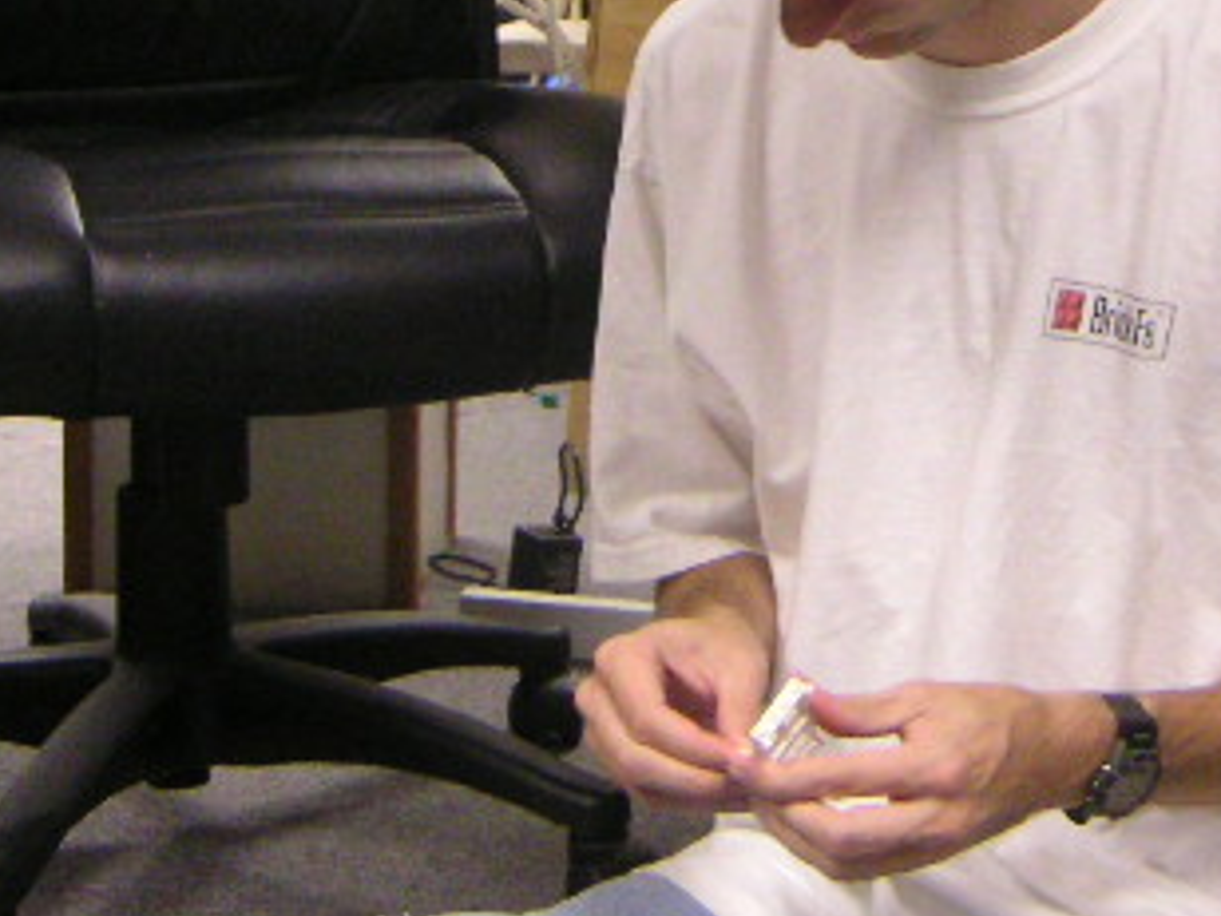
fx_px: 2928
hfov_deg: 23.4
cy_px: 218
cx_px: 840
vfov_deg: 17.7
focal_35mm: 83
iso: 400
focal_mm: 5.3
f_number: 2.9
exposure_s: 1/45
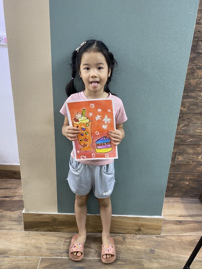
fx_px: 218
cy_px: 142
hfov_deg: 49.7
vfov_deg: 63.4
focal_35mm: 28
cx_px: 102
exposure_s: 1/50
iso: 64
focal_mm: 4.25
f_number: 1.8
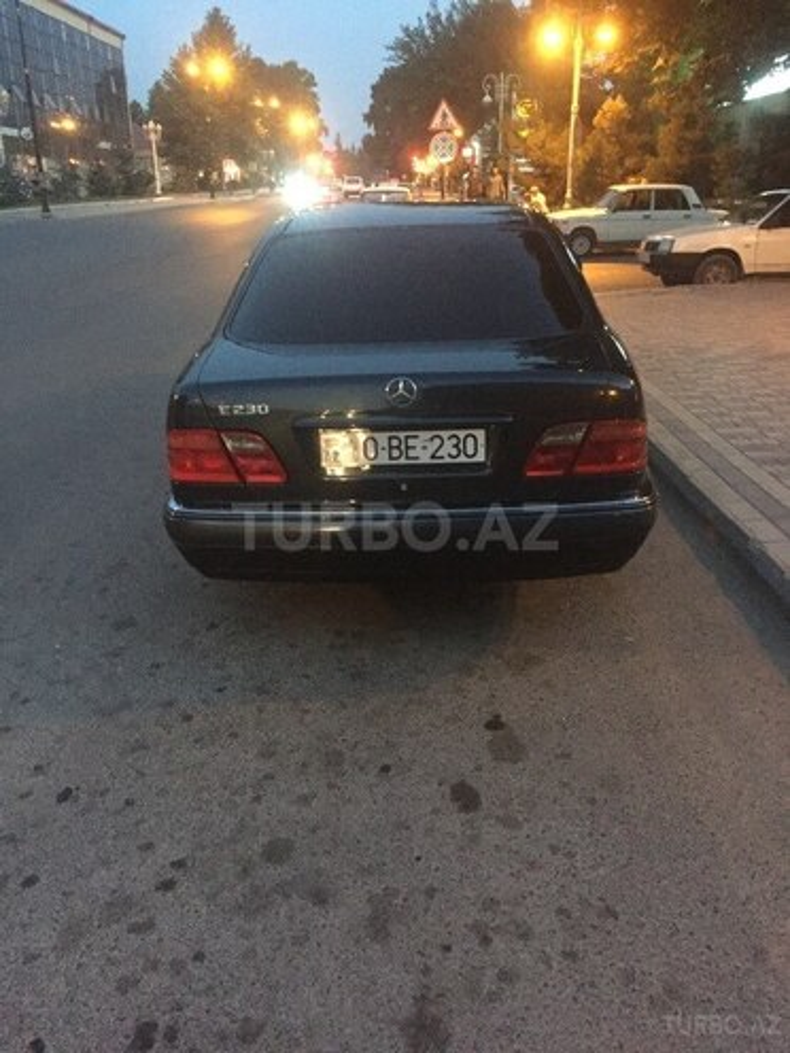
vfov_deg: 61.7
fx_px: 882
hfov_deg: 48.2
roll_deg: -0.2
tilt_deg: -19.5
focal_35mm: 29
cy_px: 526
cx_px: 395
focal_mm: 4.15
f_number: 2.2
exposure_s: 1/17
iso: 500
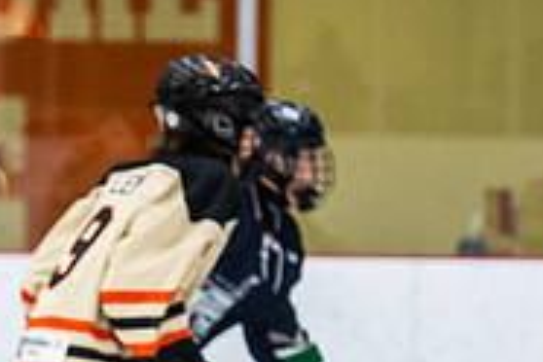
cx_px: -283
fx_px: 8235
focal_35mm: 546
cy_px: 528
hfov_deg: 3.8
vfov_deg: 2.5
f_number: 2.8
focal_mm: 110
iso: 1600
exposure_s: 1/640
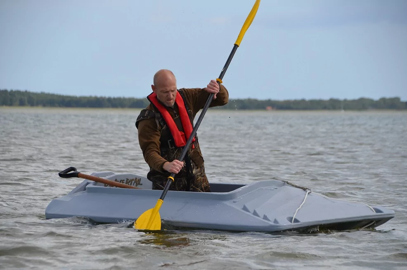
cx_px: 204
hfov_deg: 10.6
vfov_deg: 7.0
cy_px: 135
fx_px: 2200
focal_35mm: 195
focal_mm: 130
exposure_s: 1/800
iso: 200
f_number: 7.1
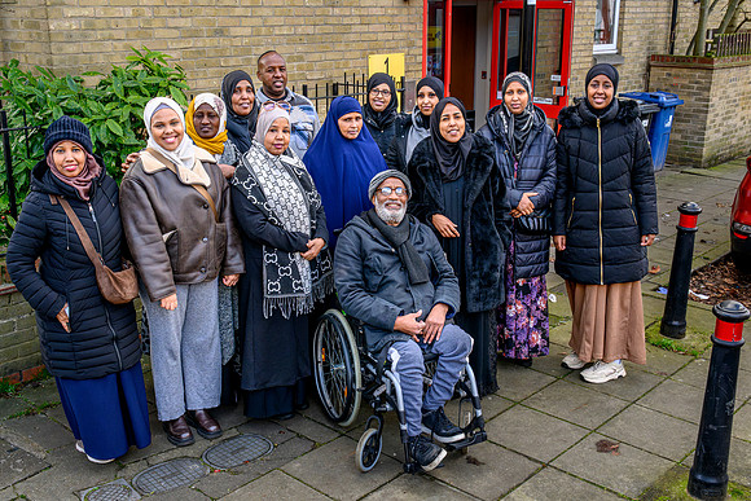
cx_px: 369
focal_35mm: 39
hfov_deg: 49.7
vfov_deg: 34.3
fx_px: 811
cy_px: 234
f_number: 13
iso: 2200
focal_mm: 35
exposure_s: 1/125
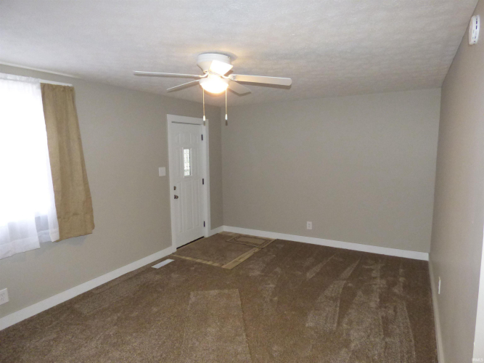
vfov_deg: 66.0
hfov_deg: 81.8
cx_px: 242
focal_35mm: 20
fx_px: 280
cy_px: 182
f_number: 2.8
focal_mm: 3.58
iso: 800
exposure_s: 1/60
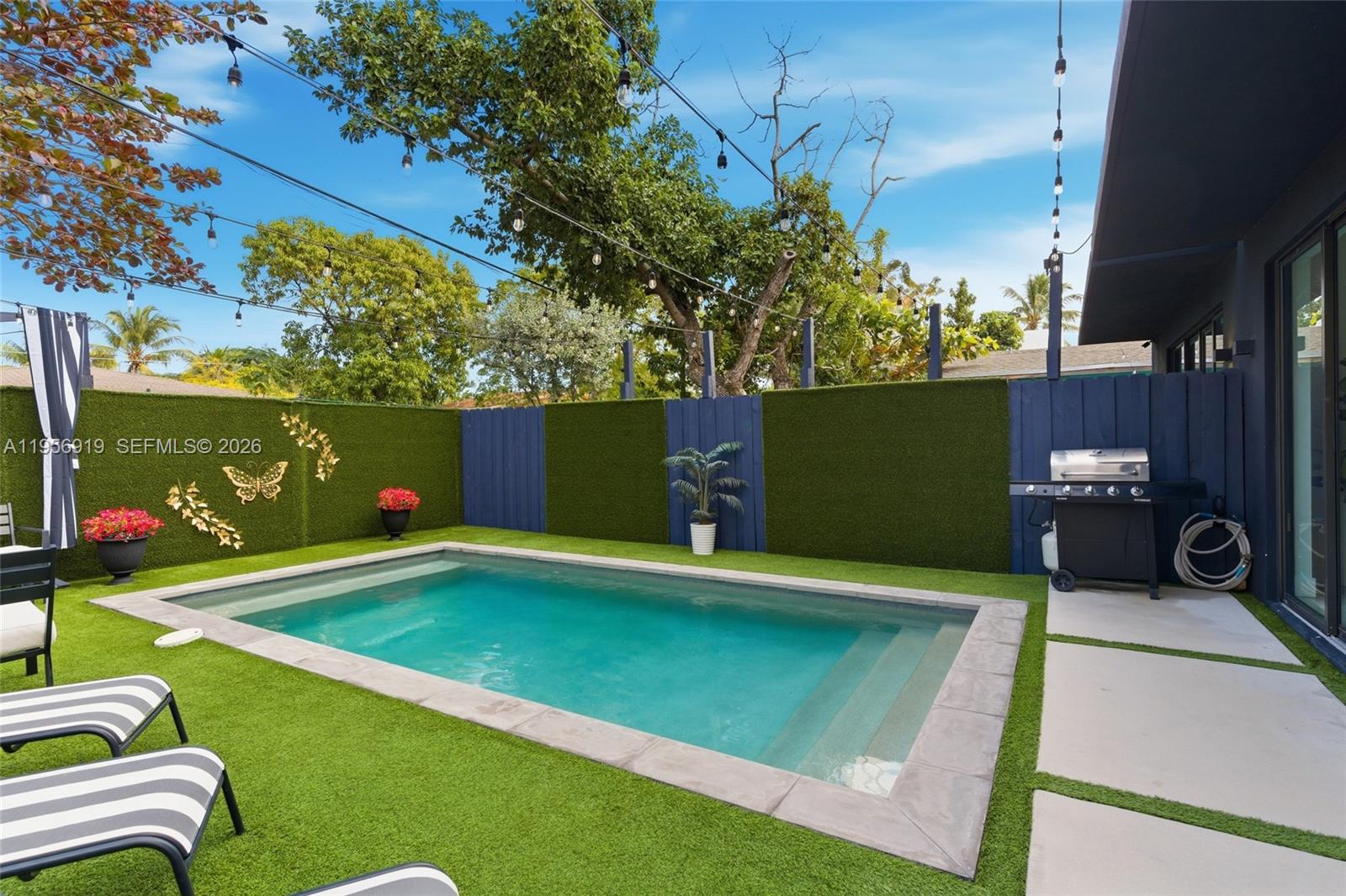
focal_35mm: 17
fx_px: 635
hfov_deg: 93.3
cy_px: 448
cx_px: 673
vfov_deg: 70.4
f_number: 8
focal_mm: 17
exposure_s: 1/1000
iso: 250
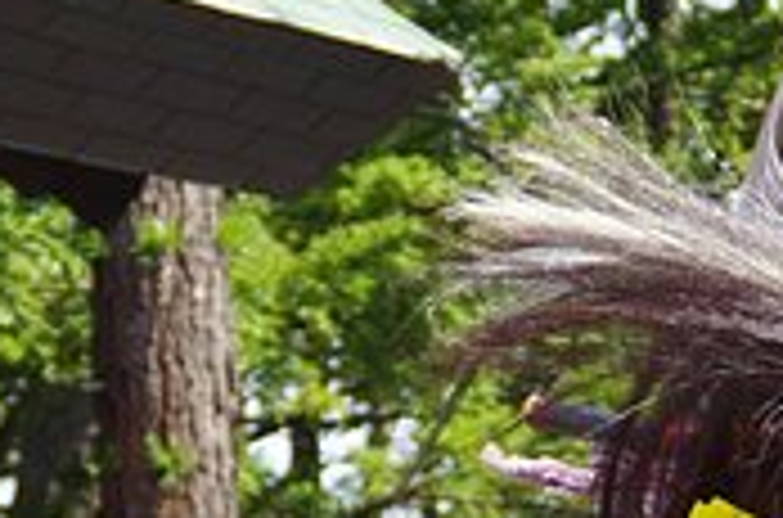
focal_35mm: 232
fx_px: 5032
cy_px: 691
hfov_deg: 8.9
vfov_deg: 5.8
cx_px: 734
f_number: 4.5
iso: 200
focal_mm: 53
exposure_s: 1/320
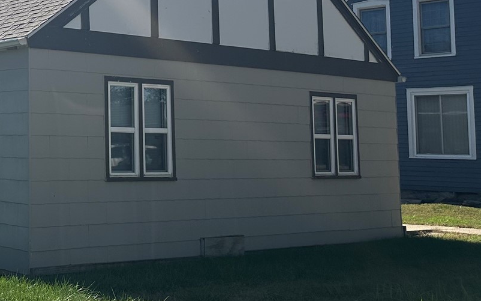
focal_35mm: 65
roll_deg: -0.7
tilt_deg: +6.6
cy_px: 53
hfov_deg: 28.4
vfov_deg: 19.8
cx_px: -59
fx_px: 852
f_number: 1.78
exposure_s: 1/7576
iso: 80
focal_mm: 6.86
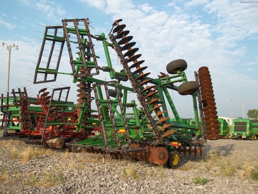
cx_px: 129
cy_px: 97
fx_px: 246
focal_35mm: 33
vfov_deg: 42.9
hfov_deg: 55.4
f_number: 3.3
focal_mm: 5.9
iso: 64
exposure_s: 1/400
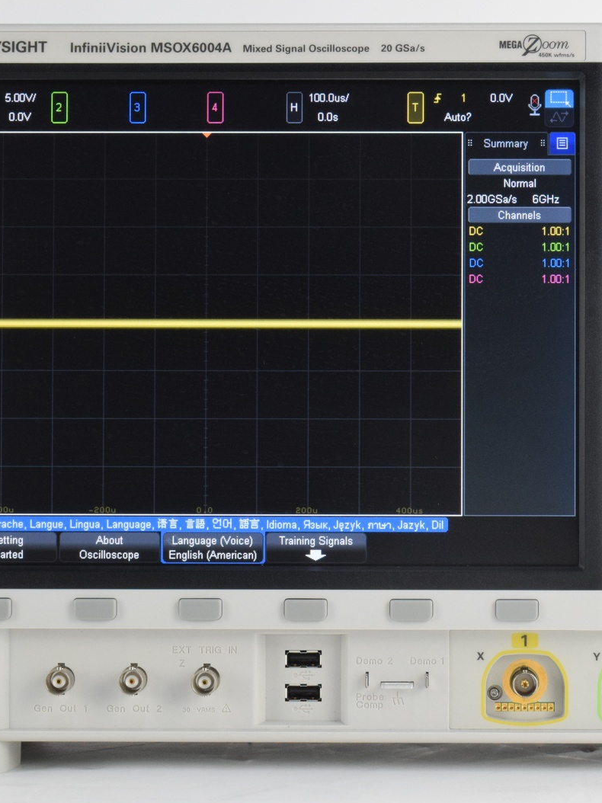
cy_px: 403
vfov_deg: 21.3
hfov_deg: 16.0
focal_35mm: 92
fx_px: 2134
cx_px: 419
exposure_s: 1/30
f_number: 22
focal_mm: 42
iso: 1600
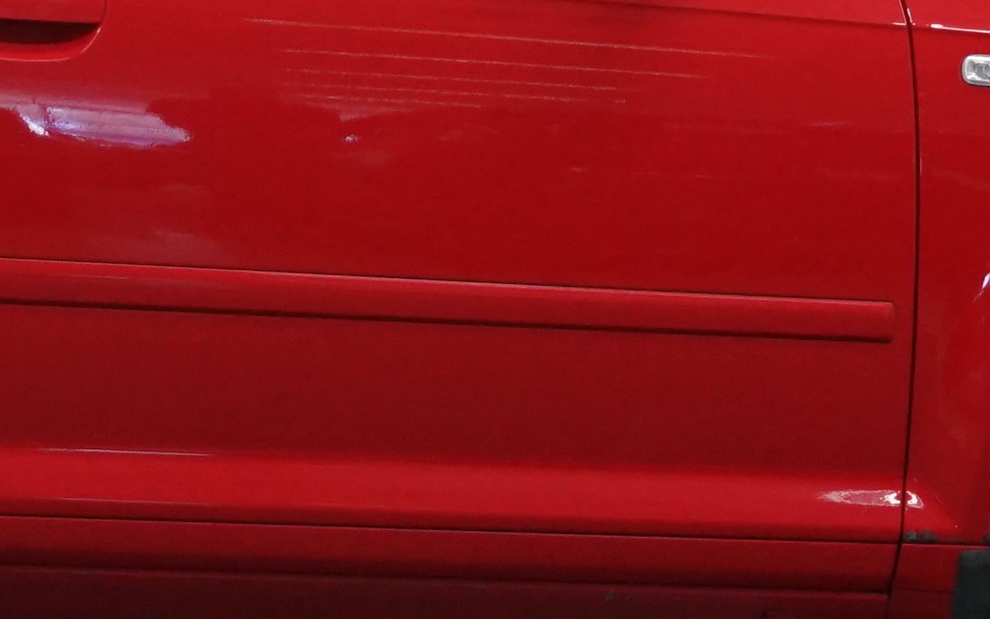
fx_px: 5882
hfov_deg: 9.6
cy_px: -83
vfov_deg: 6.0
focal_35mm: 218
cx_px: 139
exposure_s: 1/25
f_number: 9
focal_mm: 47
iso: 2000
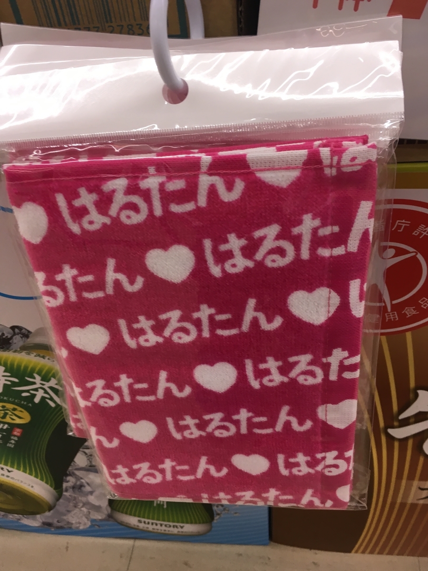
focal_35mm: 29
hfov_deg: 48.2
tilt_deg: -42.6
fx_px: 478
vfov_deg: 61.7
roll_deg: +2.5
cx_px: 214
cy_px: 286
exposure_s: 1/40
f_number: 2.2
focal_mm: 4.15
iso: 25
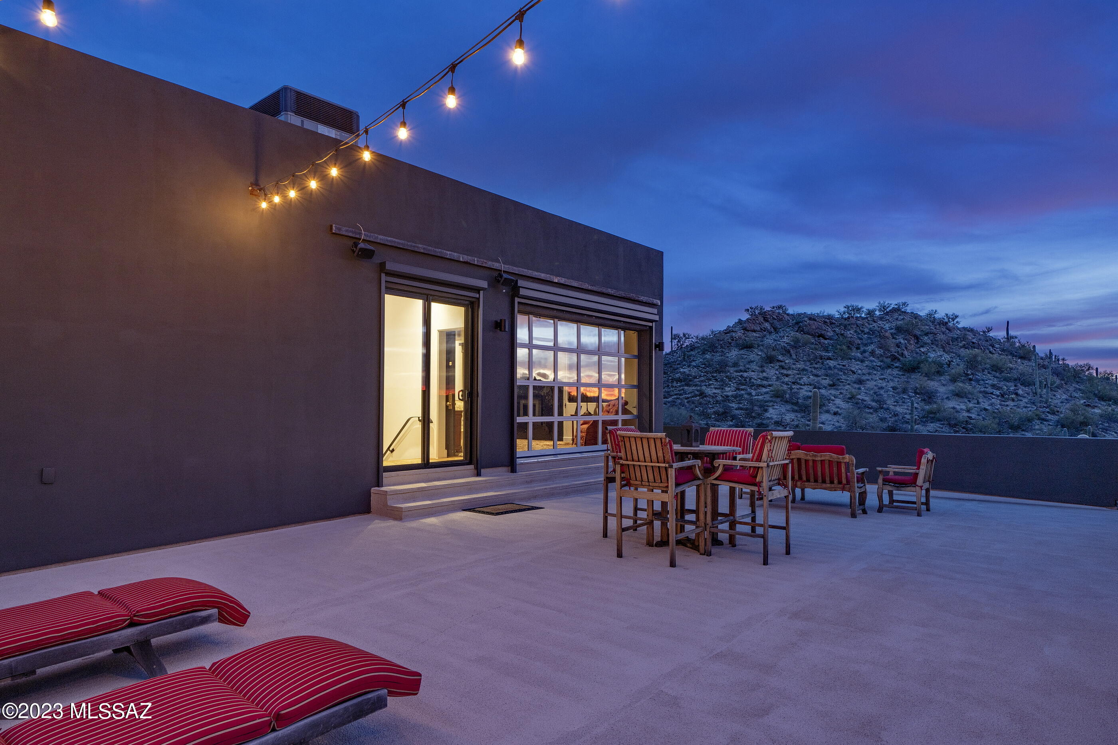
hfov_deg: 90.0
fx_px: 559
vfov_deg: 67.4
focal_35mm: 18
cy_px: 372
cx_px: 559
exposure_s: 1.6
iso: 200
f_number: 8
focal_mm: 18
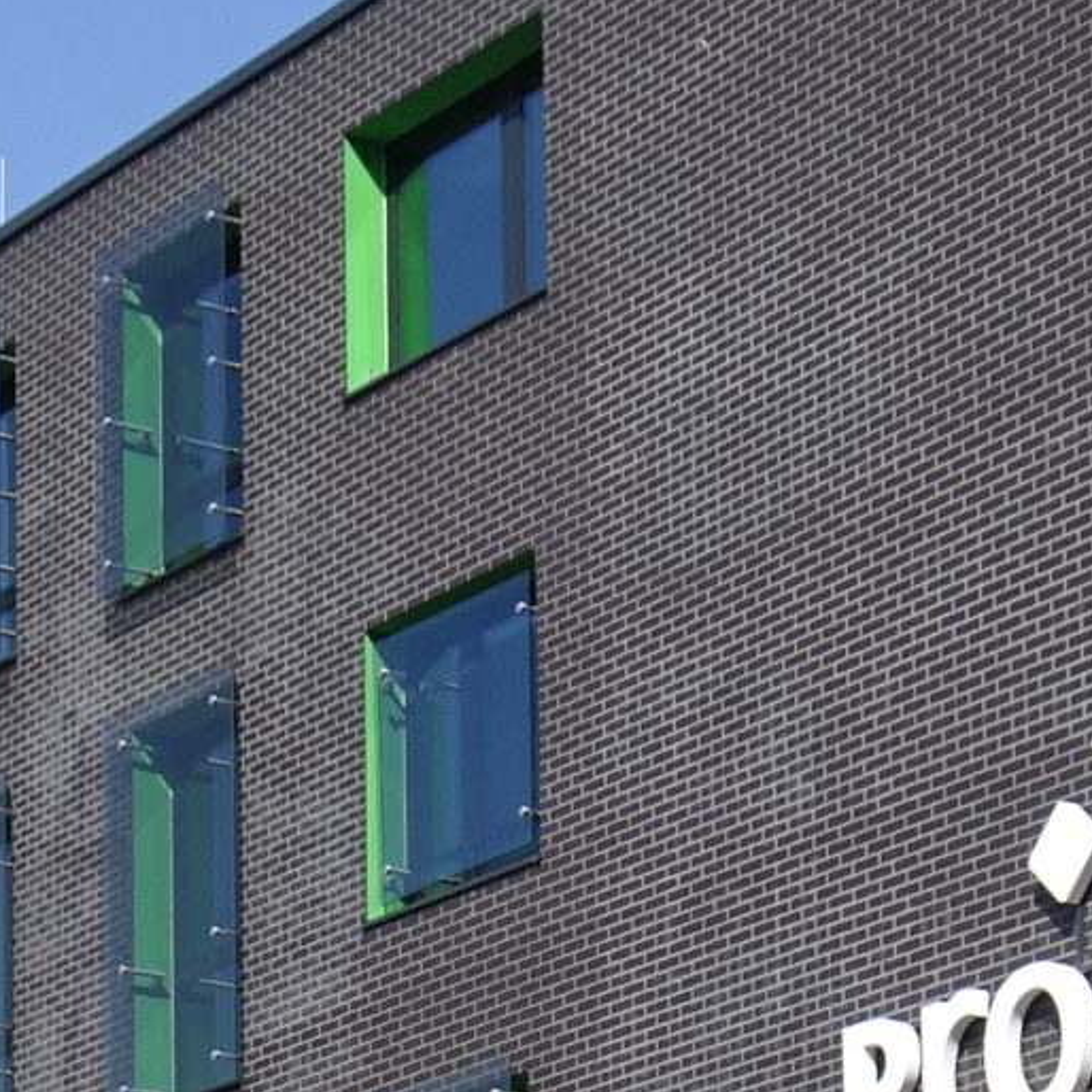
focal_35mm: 141
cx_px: 591
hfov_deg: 12.4
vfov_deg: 11.9
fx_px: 5032
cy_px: 1587
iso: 80
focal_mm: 5.43
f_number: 4
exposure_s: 1/500
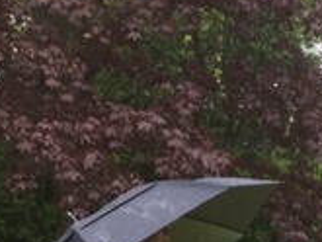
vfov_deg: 12.0
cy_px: 330
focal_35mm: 120
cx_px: 566
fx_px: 1117
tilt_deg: -6.7
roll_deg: -4.4
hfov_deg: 14.5
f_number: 2.4
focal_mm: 3.3
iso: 40
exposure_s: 1/100
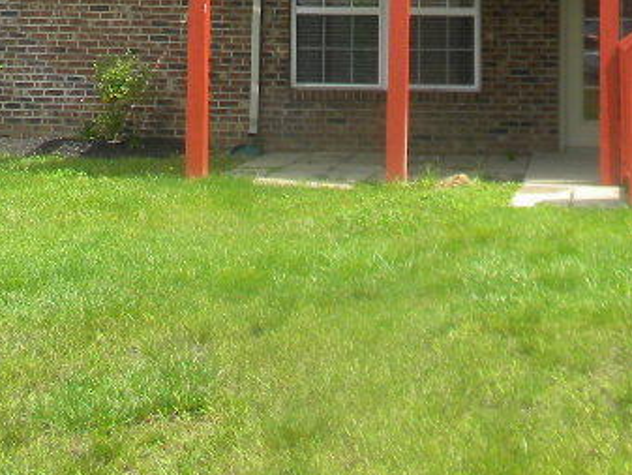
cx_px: 446
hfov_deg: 22.9
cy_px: -227
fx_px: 1552
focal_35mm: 85
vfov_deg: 16.0
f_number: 3.5
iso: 80
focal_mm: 5
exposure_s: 1/575
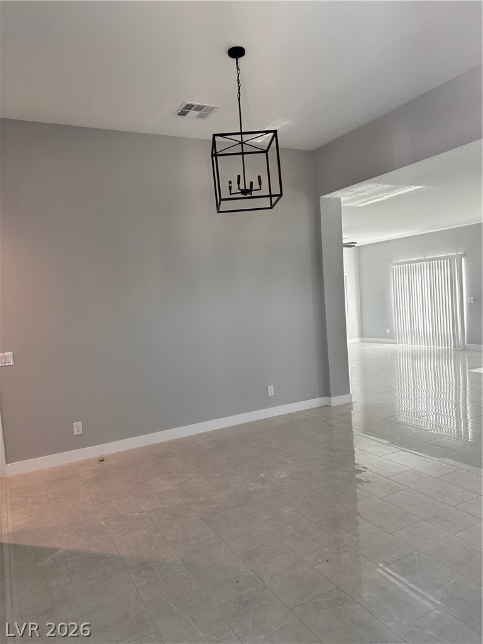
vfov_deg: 71.6
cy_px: 322
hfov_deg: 56.8
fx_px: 446
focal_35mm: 24
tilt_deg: -3.1
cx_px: 242
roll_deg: +2.9
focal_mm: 6.86
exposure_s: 1/121
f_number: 1.78
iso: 160
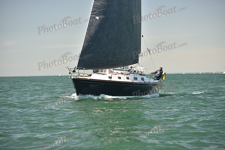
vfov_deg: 11.4
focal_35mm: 120
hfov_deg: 17.1
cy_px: 75
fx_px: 750
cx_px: 112
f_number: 3.5
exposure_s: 1/800
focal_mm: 120
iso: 250
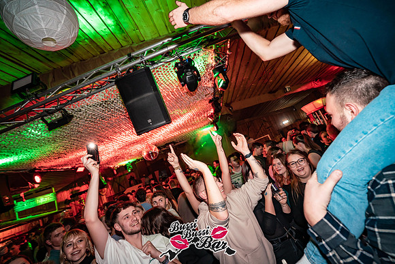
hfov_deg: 96.7
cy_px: 132
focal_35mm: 16
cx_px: 198
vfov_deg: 73.8
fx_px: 176
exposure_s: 1/60
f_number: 4
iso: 1600
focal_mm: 16
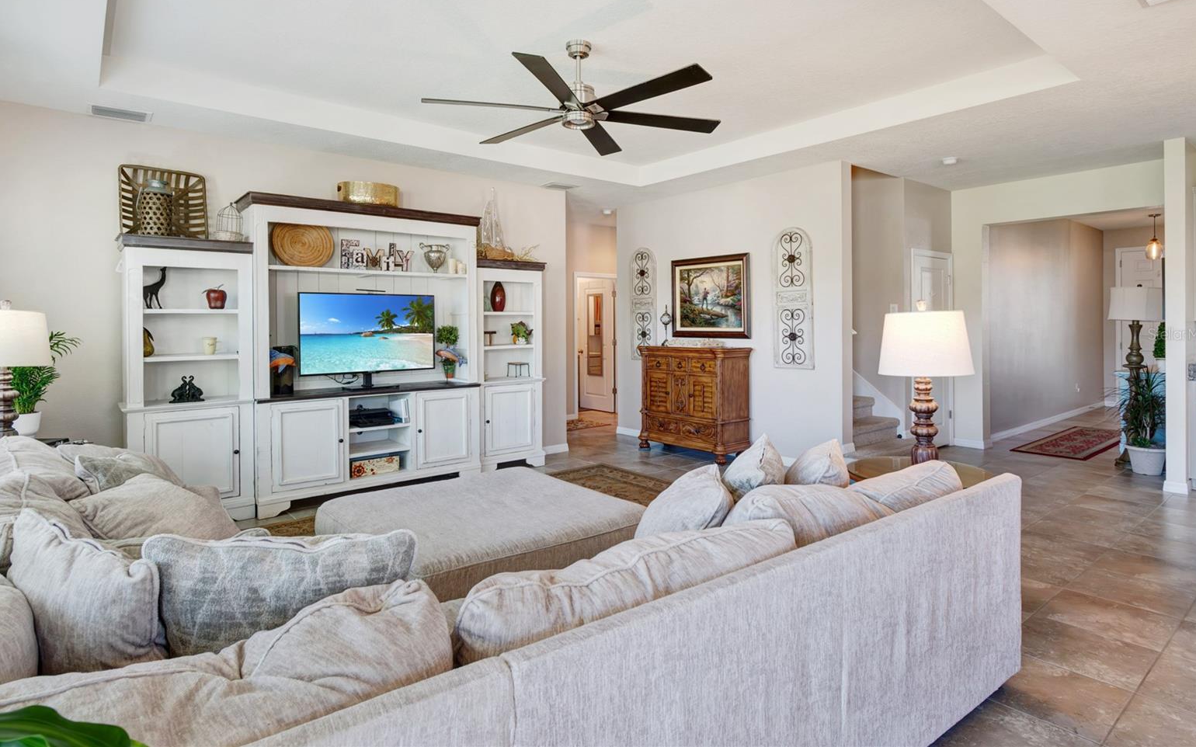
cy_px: 334
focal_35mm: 18
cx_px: 596
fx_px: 595
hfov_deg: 90.3
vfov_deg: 64.1
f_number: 9
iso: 250
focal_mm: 11.5
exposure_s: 1/15
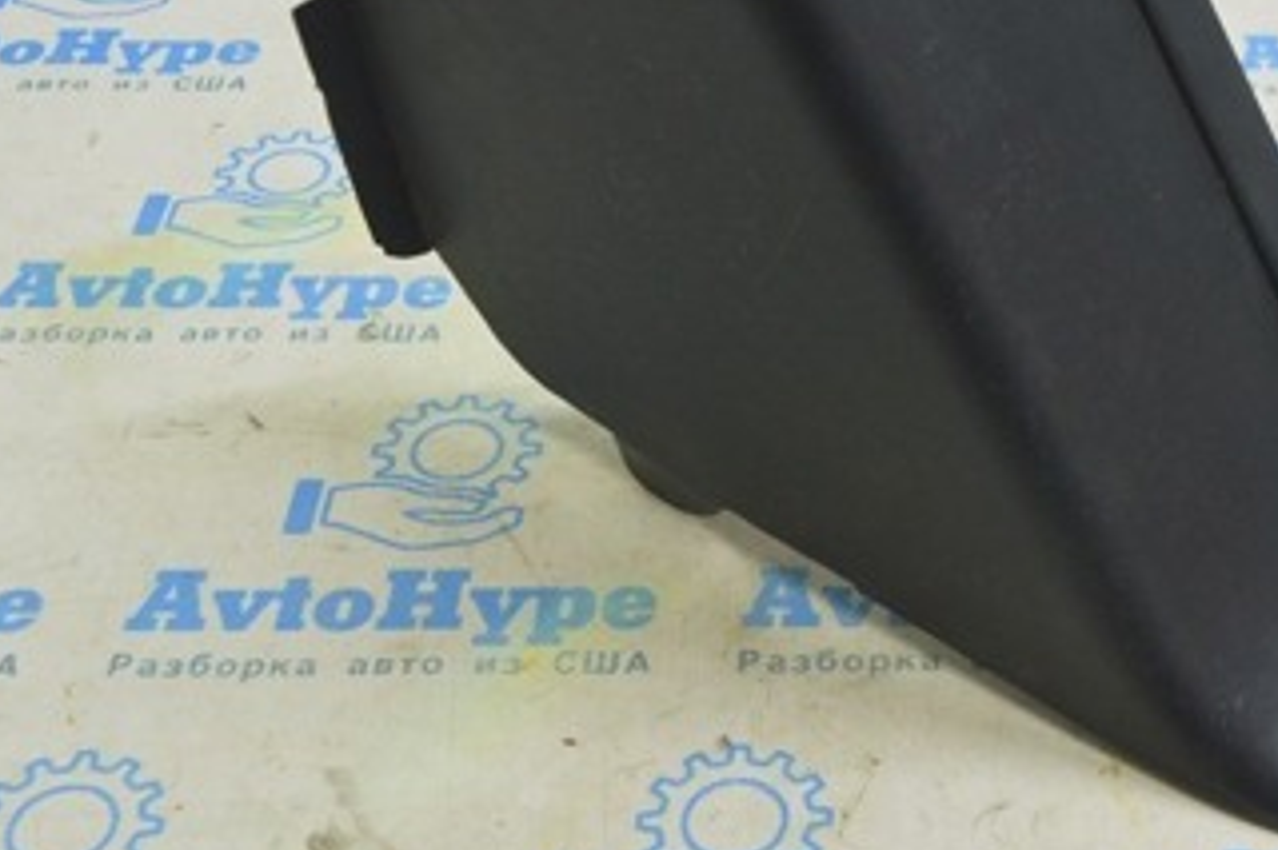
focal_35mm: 66
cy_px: 349
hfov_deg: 29.8
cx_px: 1034
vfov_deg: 20.6
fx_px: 2342
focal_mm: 22
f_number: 5.6
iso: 400
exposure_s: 1/20
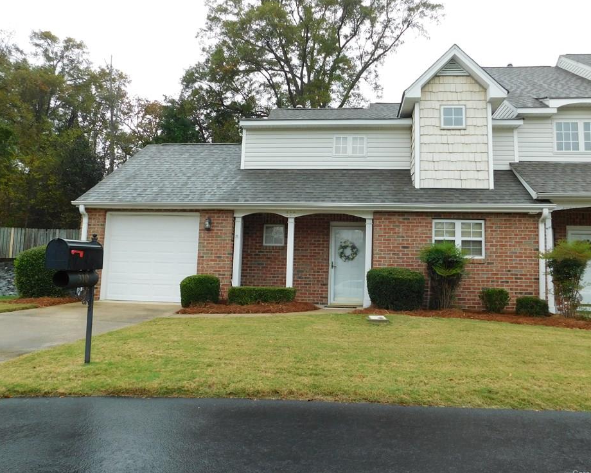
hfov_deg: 68.0
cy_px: 233
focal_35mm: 25
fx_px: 437
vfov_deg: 56.8
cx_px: 317
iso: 125
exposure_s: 1/200
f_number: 3
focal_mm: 4
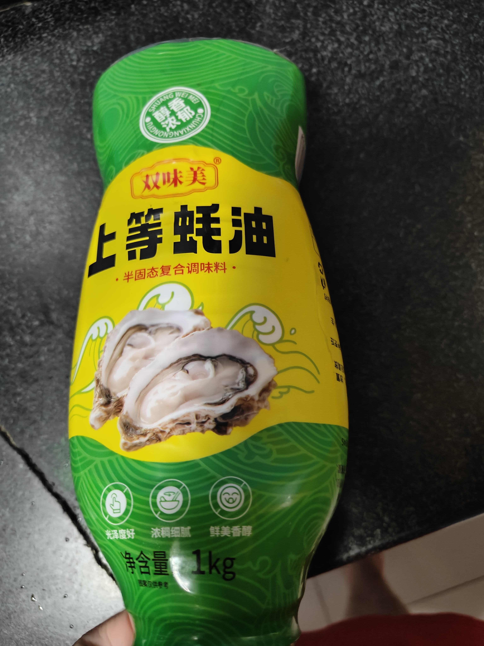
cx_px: 242
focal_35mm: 24
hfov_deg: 56.8
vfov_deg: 71.6
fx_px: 447
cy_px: 323
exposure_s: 1/33
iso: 1000
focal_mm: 5.59
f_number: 1.8
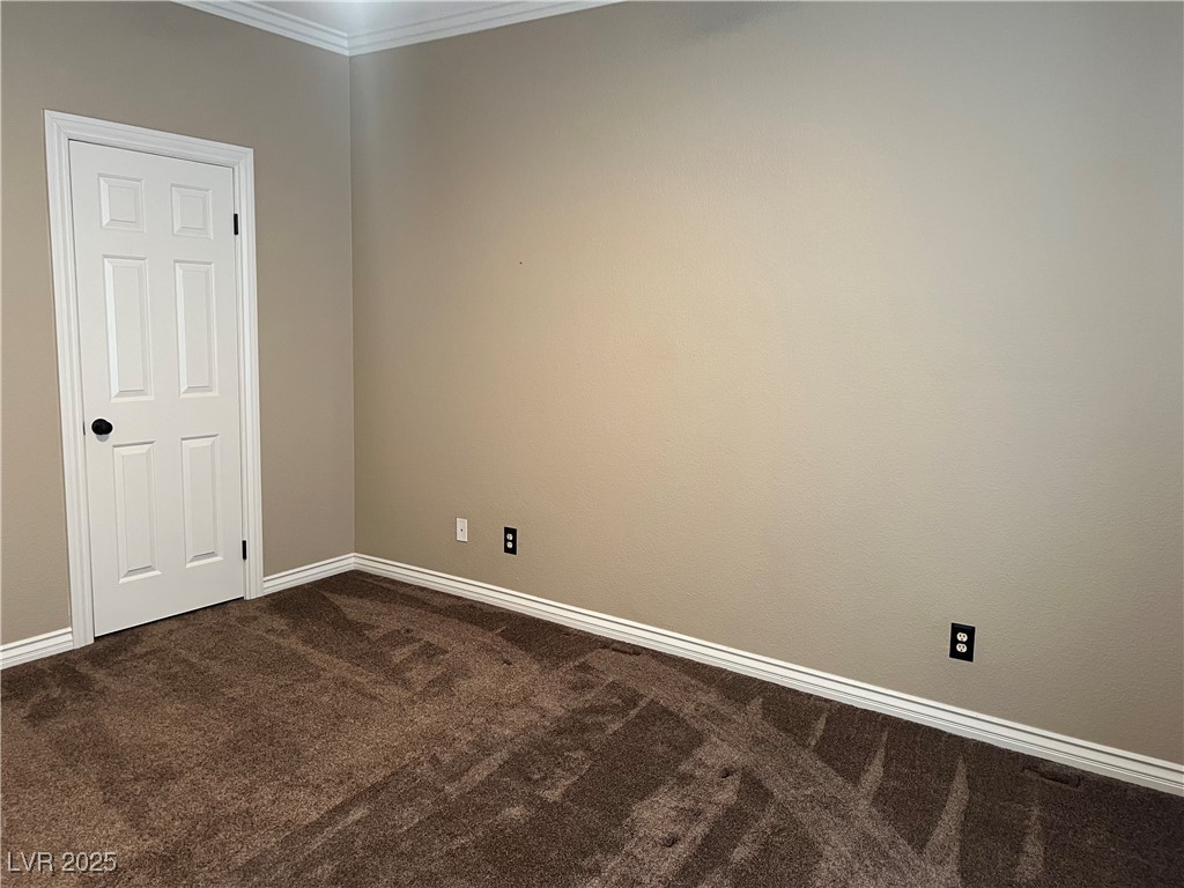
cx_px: 592
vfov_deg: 53.1
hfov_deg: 67.3
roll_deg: -1.3
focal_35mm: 26
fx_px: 889
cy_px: 444
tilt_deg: -8.5
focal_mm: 5.7
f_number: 1.5
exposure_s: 1/60
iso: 400
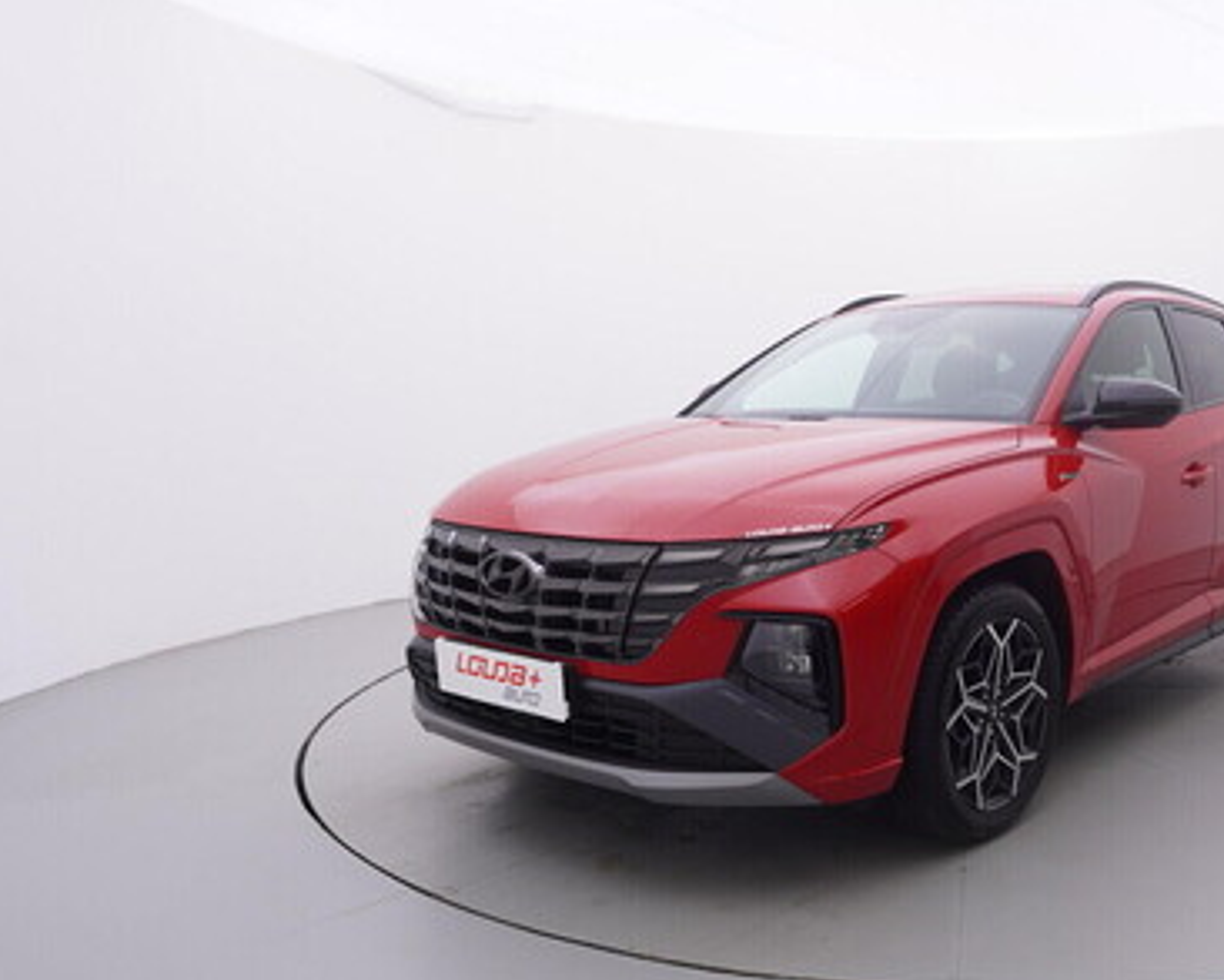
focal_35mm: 32
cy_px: 530
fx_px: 1149
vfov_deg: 46.2
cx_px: 895
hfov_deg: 53.9
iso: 200
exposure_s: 1/80
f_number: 5
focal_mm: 15
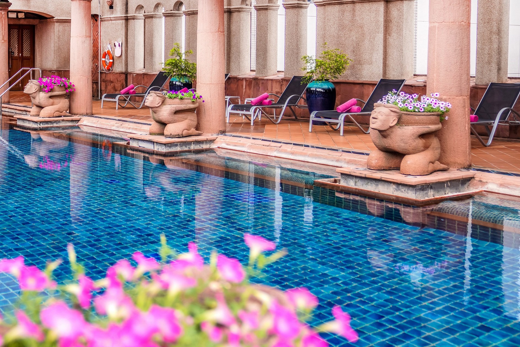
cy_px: 92
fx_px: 736
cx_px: 100
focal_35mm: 51
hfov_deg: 37.4
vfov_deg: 26.2
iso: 100
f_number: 2.8
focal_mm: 30
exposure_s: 1/250
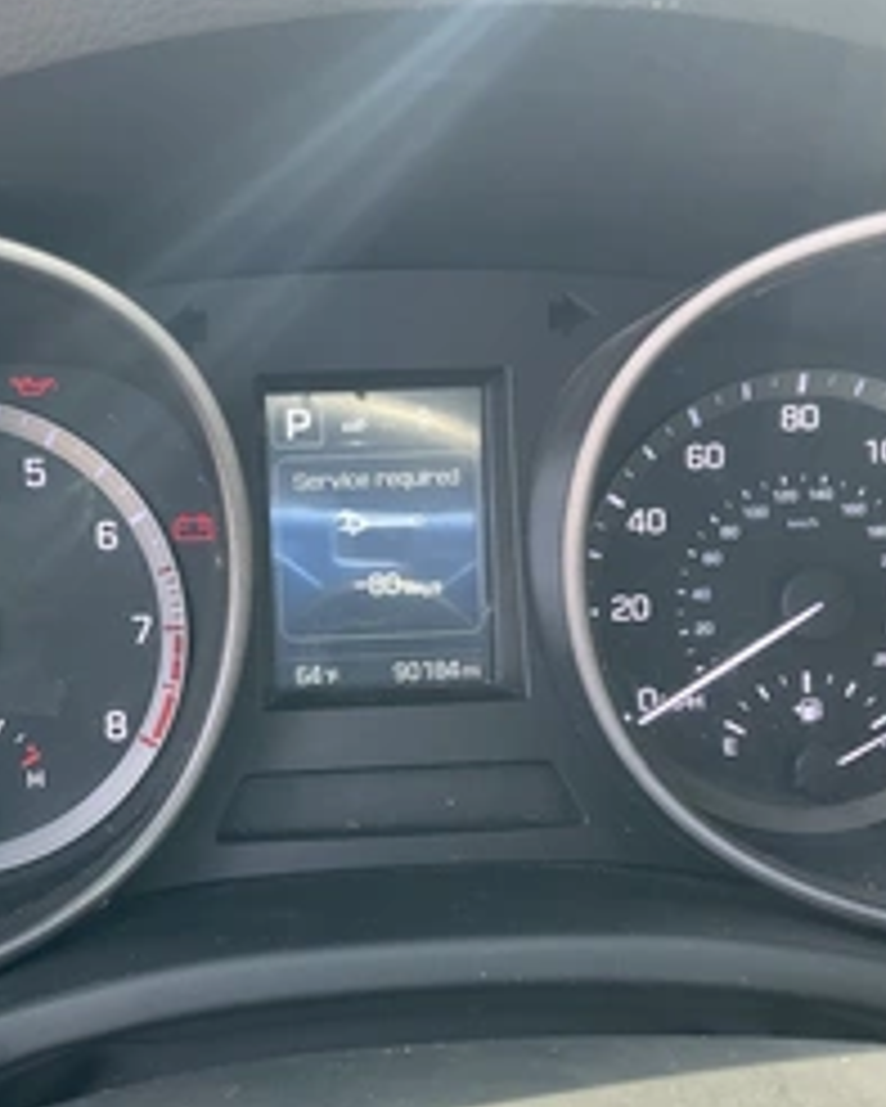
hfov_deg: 32.5
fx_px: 1507
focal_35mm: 46
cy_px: 639
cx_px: 306
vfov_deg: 40.2
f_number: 1.8
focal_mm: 3
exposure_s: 1/122
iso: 50
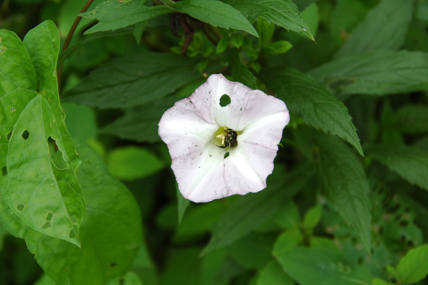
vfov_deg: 8.7
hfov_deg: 13.1
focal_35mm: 158
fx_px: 1871
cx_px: 214
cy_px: 142
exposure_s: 1/250
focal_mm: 105
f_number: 8
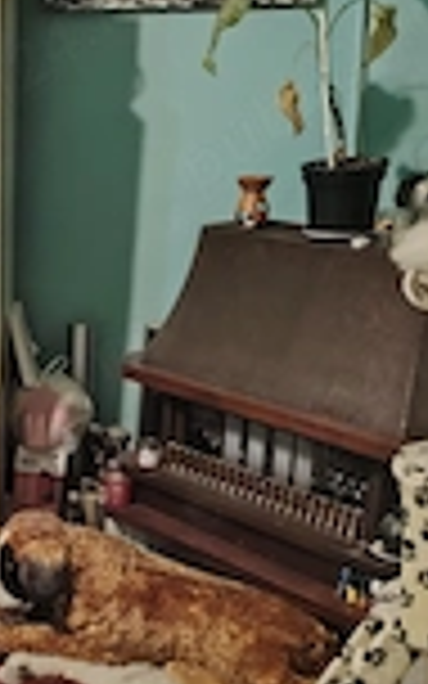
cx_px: -149
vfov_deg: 30.2
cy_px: 500
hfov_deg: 18.0
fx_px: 1250
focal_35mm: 67
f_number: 1.75
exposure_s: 1/33.3
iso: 2438
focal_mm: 5.25
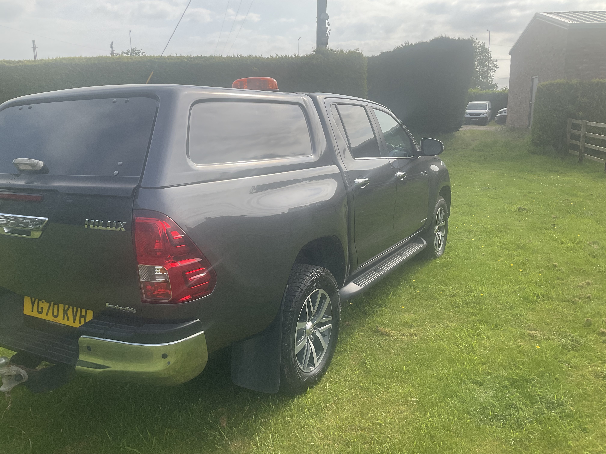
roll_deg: +1.2
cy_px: 227
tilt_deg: -12.0
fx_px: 508
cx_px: 303
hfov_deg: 61.7
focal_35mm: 29
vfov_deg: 48.2
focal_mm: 3
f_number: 1.8
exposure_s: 1/1250
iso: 16
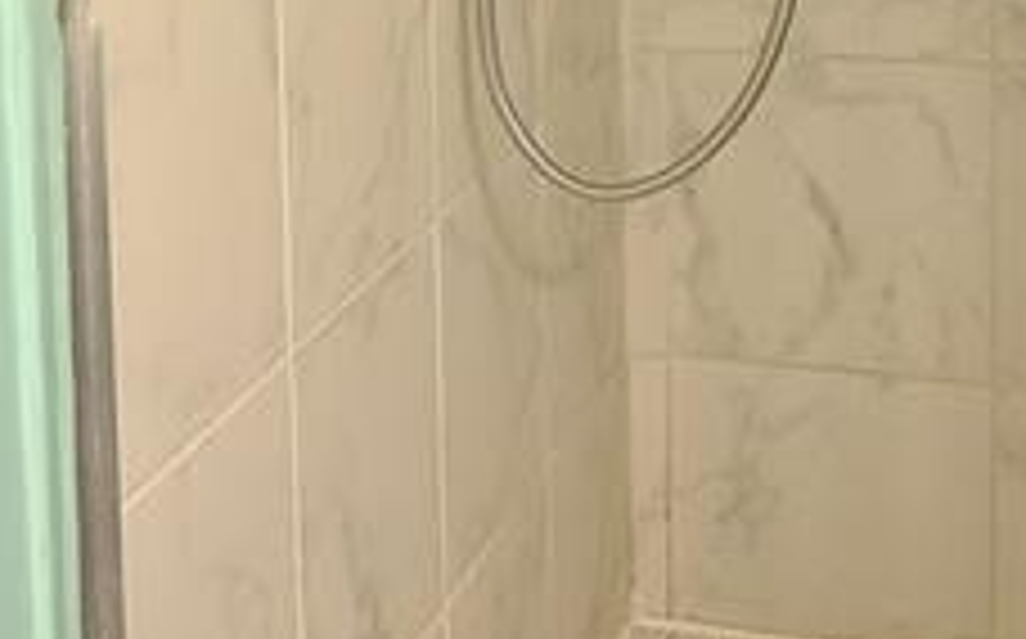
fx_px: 2598
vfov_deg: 13.5
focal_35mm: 93
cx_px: 270
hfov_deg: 22.2
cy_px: -198
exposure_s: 1/59
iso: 200
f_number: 1.8
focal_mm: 5.4
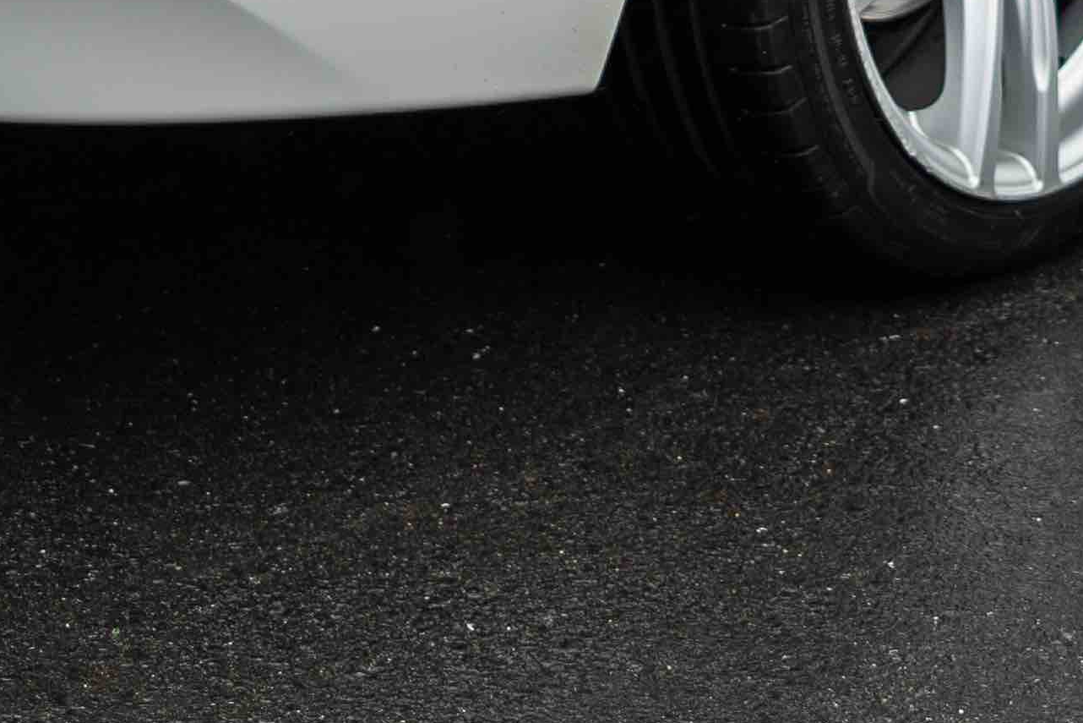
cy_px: -931
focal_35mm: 234
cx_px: 707
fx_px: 7040
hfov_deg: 8.8
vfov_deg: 5.7
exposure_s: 1/400
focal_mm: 50
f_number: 2
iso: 100
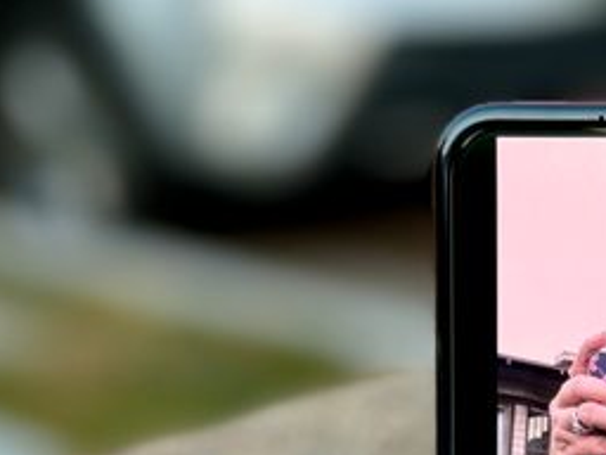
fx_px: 2363
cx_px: 677
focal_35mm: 135
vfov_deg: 10.7
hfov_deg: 14.3
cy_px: 633
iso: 100
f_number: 1.78
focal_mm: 6.76
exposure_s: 1/98
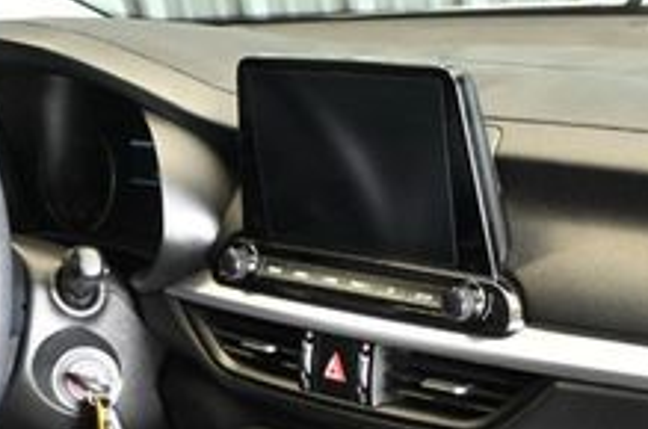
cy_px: 615
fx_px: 1499
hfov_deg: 23.8
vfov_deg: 15.2
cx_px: 571
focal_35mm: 83
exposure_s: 1/60
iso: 3200
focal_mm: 19
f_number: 3.8
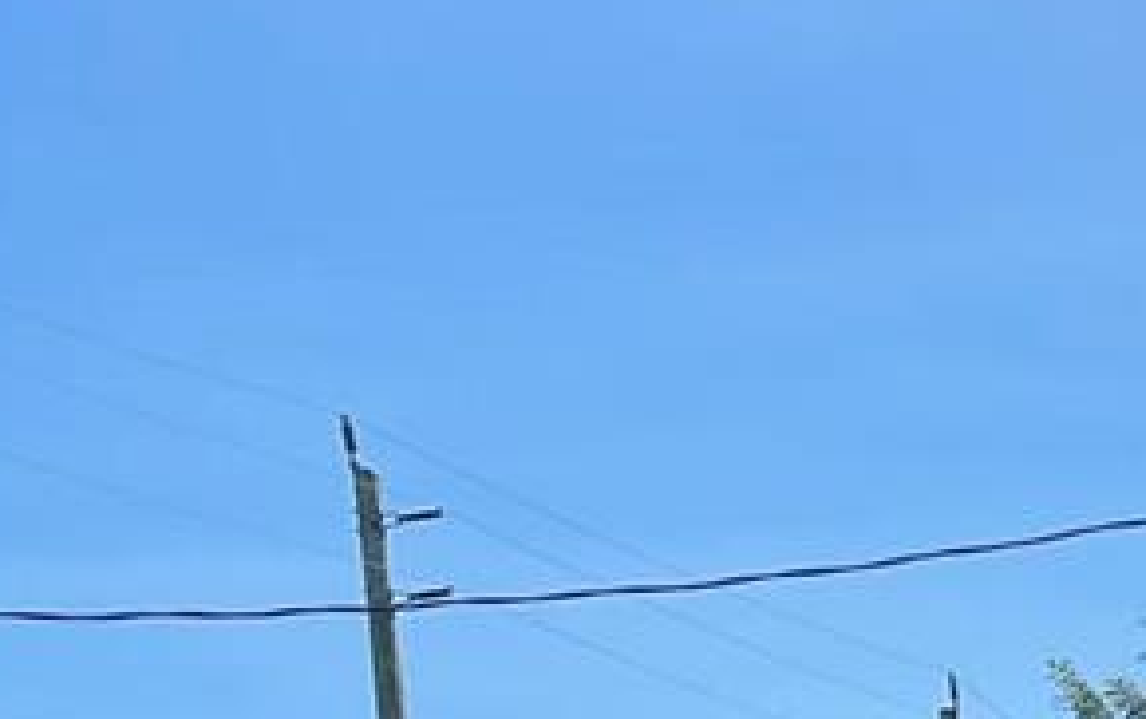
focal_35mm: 146
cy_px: 2086
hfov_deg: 12.7
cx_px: 2225
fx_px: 4565
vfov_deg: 7.9
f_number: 1.6
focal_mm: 5.1
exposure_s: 1/3003
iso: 32
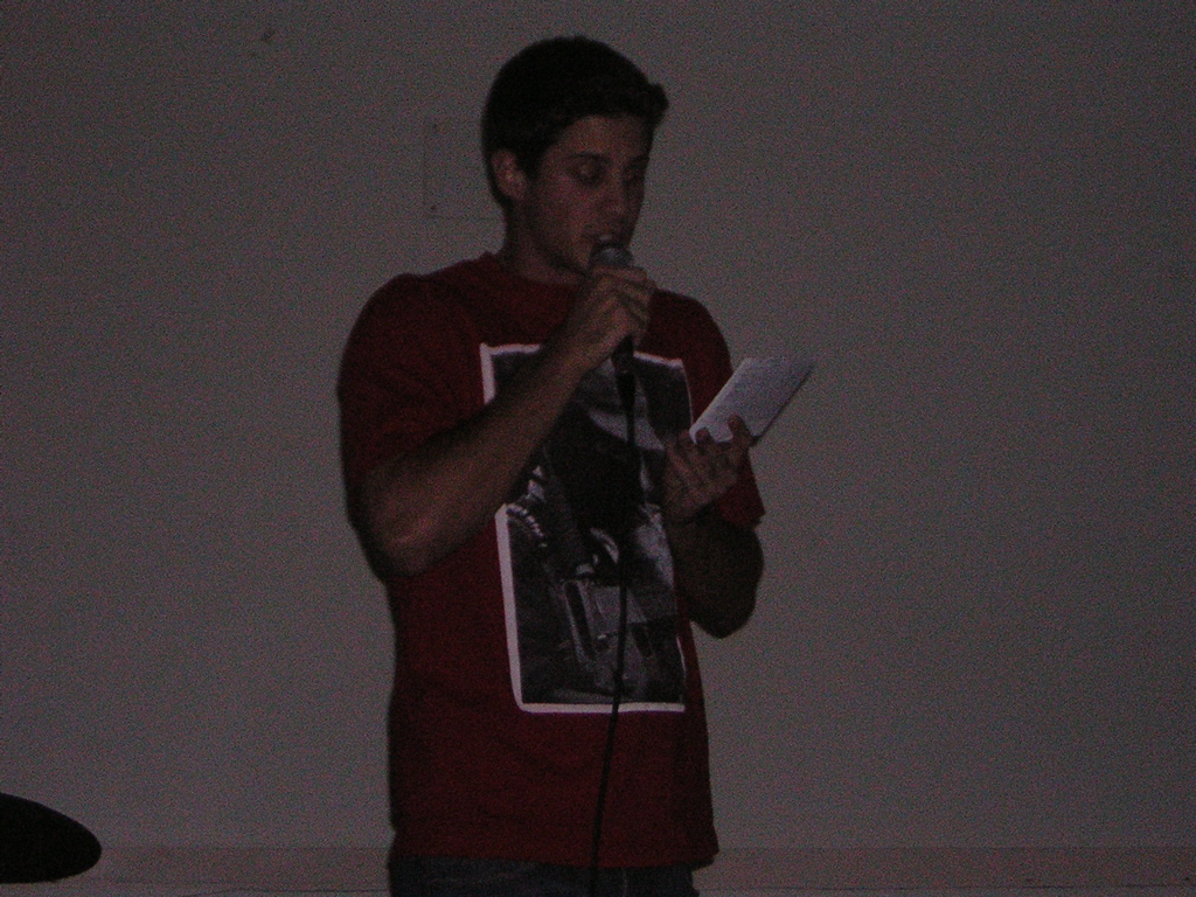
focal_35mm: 108
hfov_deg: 18.2
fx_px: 3731
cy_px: 448
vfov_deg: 13.7
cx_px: 598
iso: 200
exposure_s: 1/60.1
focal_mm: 14.1
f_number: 4.7
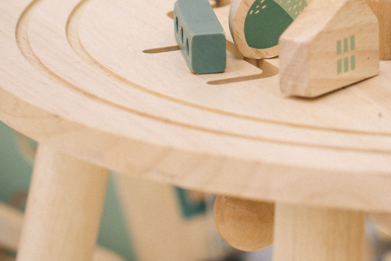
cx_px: 388
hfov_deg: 8.5
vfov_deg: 5.7
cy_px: -85
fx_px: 2617
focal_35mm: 241
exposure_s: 1/250
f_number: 3.5
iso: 500
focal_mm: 85
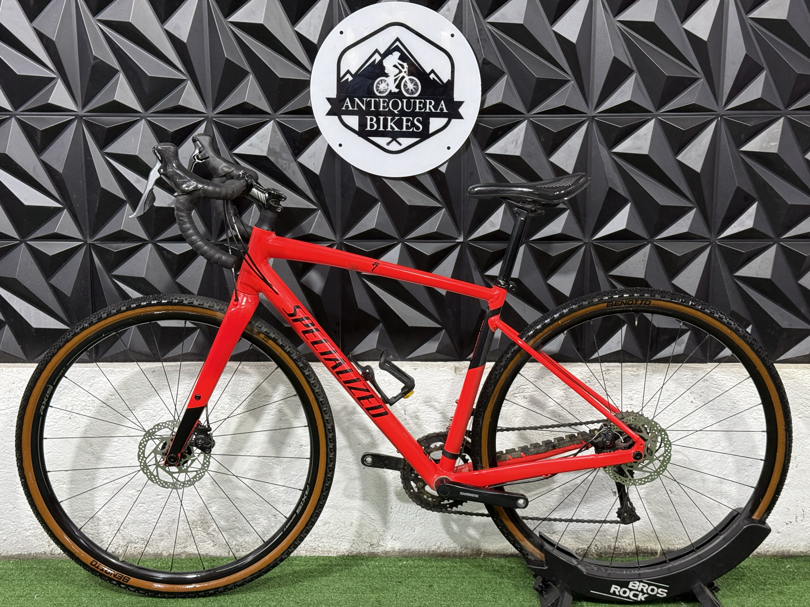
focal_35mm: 48
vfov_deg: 30.3
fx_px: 1123
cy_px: 304
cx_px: 405
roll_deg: -0.3
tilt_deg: -11.0
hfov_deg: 39.7
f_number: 1.78
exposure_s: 1/60
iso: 160
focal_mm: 6.76
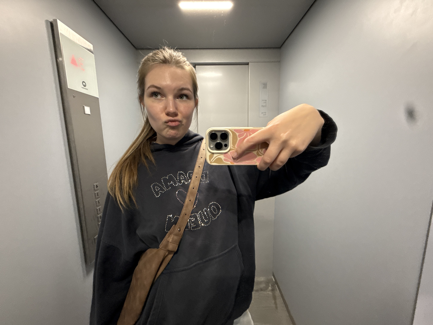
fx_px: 175
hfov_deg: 102.1
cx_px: 216
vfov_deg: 85.7
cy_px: 162
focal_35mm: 14
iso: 400
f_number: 2.2
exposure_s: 1/60
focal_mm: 2.22
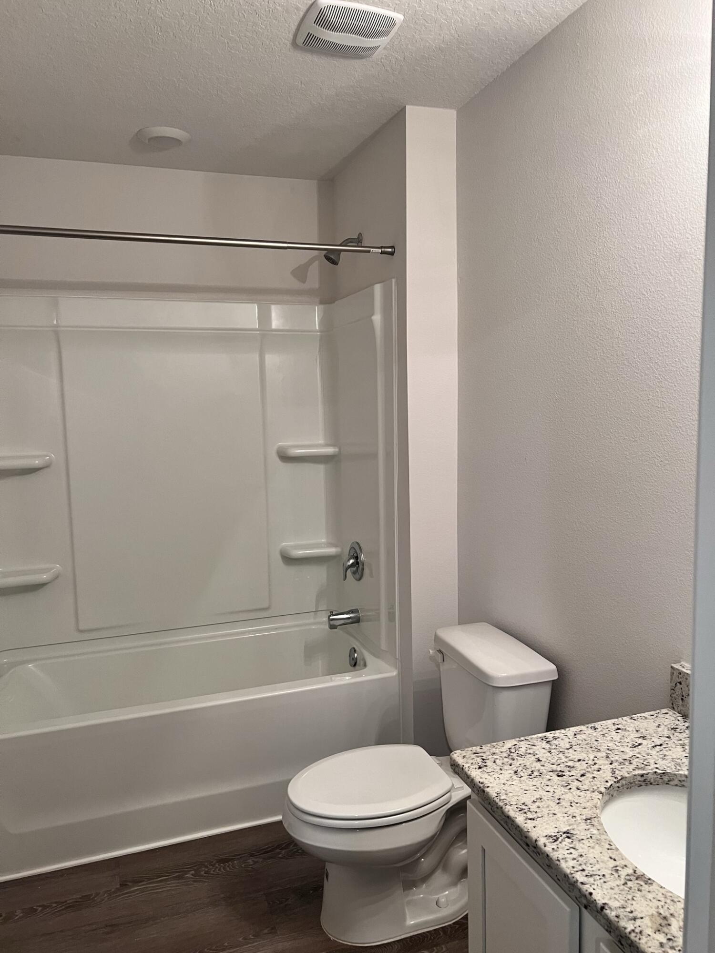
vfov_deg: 67.3
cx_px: 358
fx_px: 716
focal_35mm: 26
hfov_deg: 53.1
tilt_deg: -5.6
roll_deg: +0.4
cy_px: 476
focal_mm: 5.7
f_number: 1.5
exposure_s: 1/60
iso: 125
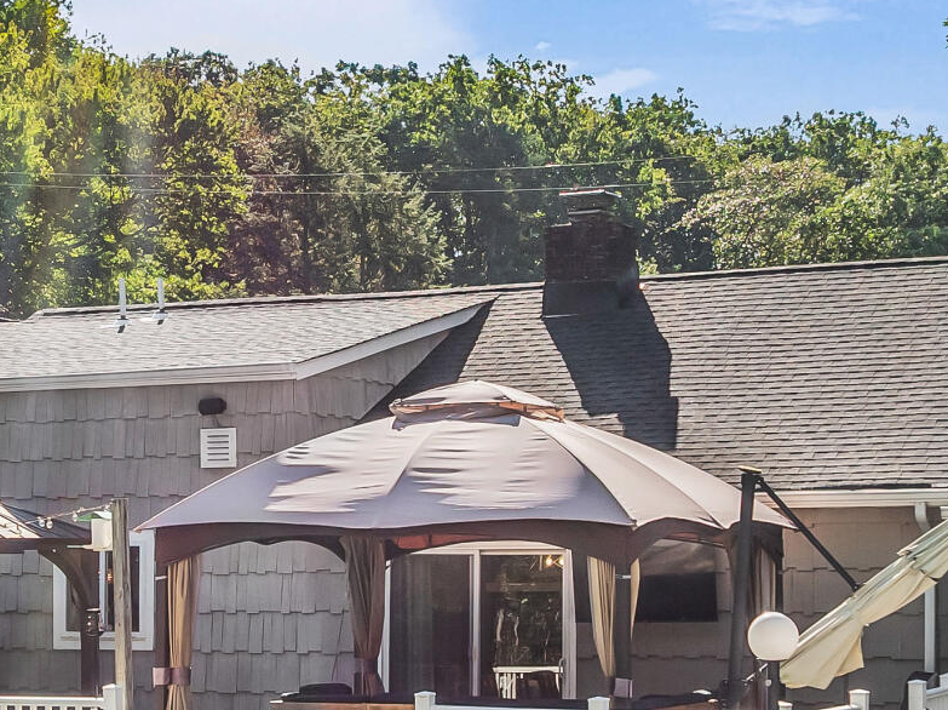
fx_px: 2518
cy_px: 578
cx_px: 369
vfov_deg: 15.9
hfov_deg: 21.3
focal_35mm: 92
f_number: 2.8
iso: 130
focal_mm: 12.29
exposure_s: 1/2000
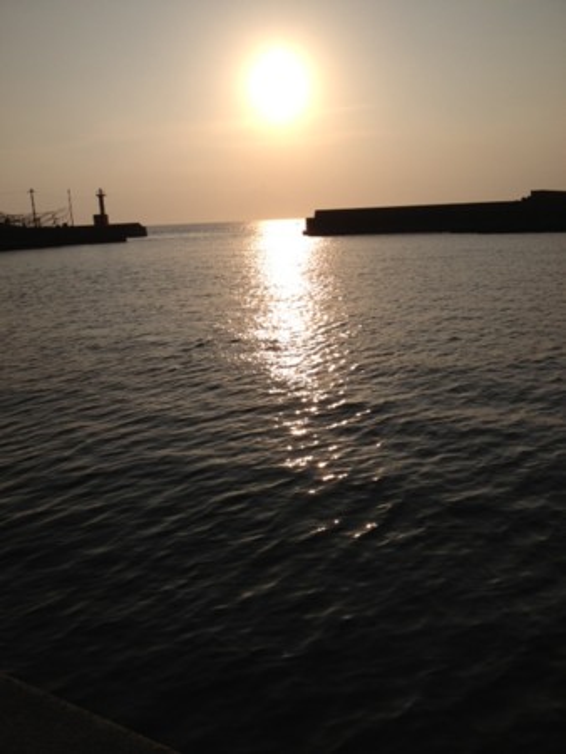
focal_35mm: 35
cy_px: 377
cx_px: 283
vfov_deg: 52.6
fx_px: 762
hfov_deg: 40.7
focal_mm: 4.28
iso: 50
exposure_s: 1/7937
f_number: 2.4
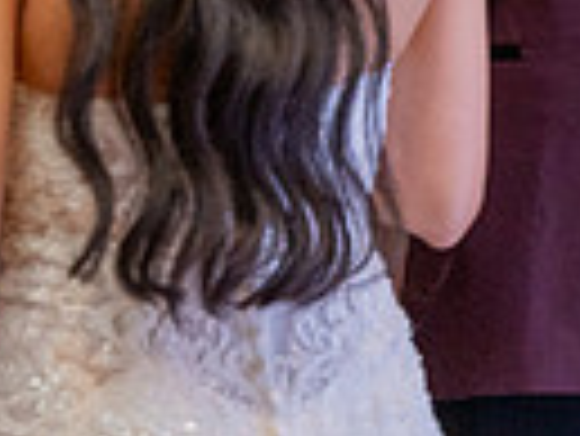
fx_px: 8721
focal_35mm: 520
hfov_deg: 3.8
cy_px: -429
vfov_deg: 2.8
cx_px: -166
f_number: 2.8
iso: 1600
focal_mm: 120
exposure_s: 1/320
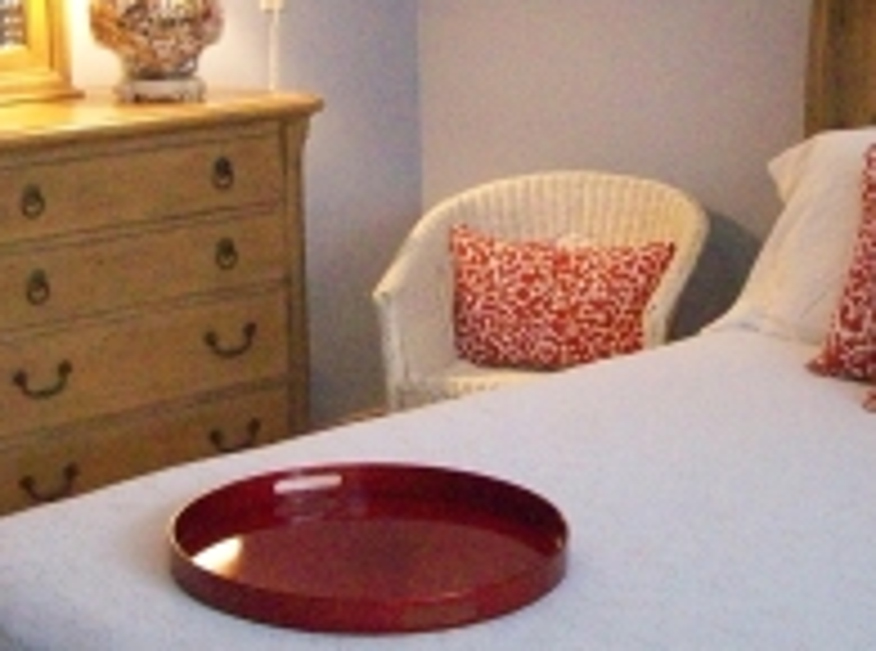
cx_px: 476
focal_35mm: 74
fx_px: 1867
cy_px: 281
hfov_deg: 26.4
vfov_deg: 19.8
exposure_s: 1/41.4
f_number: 2.7
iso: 800
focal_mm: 6
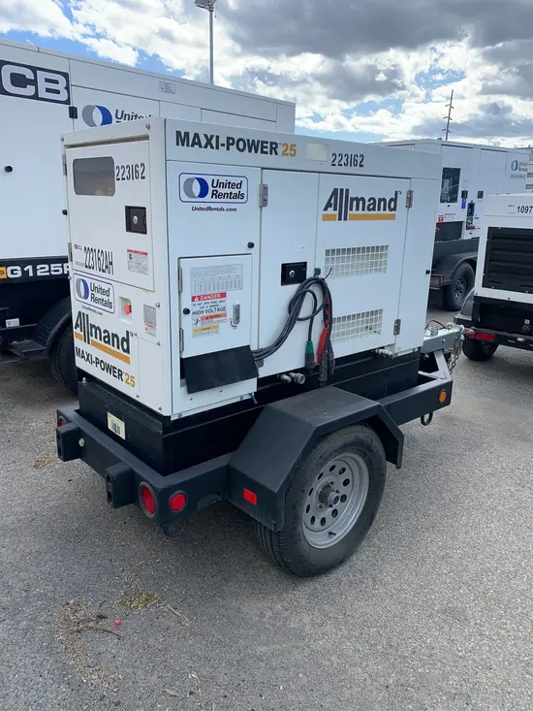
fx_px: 534
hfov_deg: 53.1
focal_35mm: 26
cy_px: 356
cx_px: 266
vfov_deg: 67.3
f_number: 1.8
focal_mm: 4.25
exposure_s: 1/1021
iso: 25
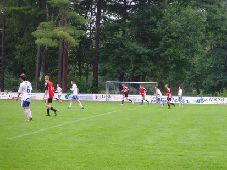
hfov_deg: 17.1
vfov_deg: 12.9
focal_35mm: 115
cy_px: 88
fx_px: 754
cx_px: 137
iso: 80
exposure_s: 1/125
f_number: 4.4
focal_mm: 16
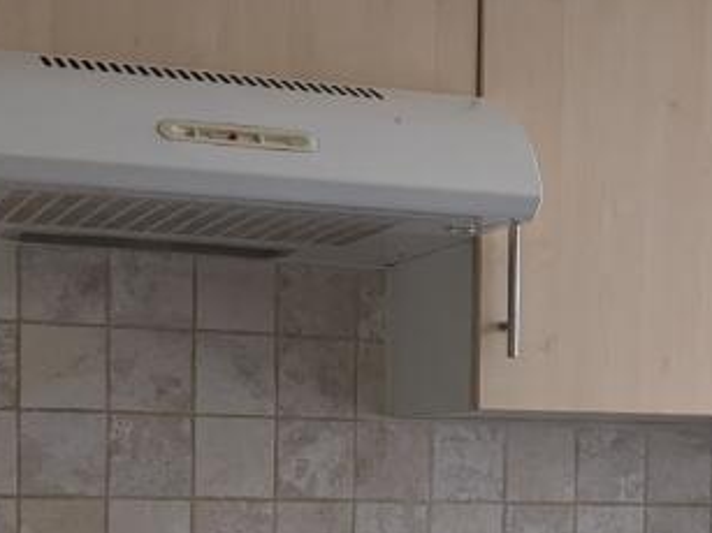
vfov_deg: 16.0
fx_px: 1850
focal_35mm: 90
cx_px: 487
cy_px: 570
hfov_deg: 21.7
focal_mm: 4.44
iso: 34
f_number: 1.8
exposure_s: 1/304
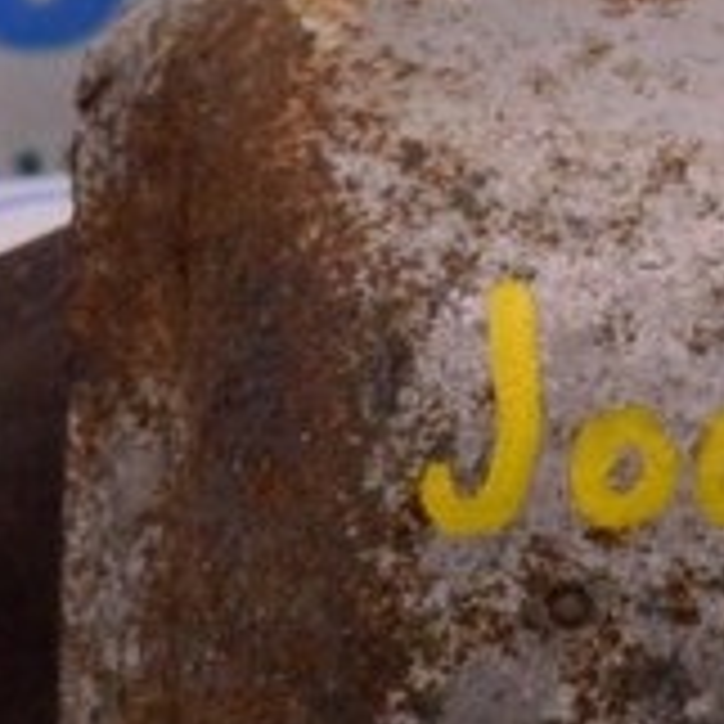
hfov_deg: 5.3
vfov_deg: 5.4
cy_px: 618
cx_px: 1165
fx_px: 7690
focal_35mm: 325
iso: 1600
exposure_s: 1/125
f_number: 8
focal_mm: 40
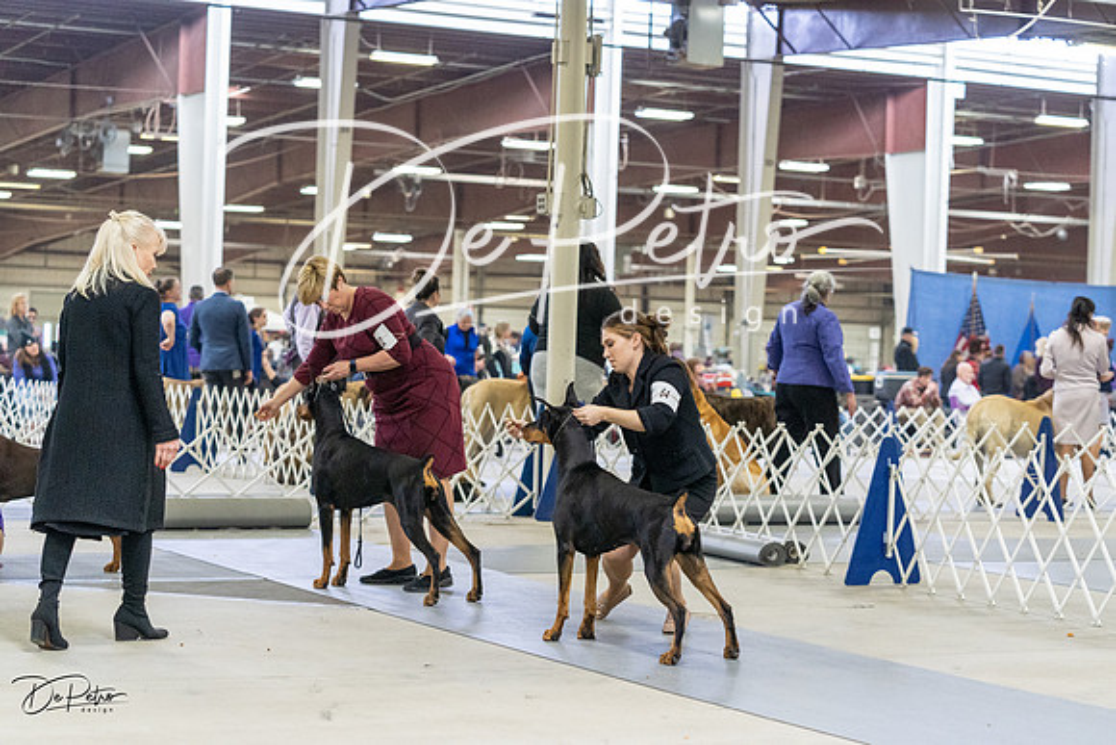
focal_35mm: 75
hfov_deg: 27.0
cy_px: 372
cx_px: 558
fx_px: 2325
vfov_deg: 18.2
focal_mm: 75
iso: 6400
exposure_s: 1/320
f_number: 3.5
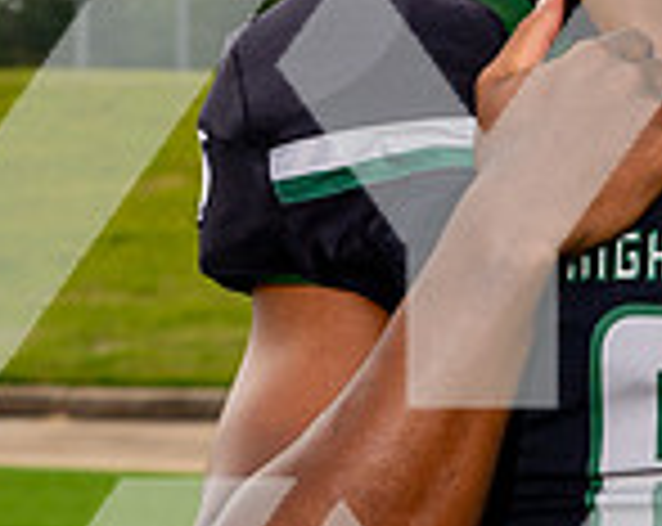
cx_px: 671
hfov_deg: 7.9
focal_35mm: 245
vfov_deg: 6.3
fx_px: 4791
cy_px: 173
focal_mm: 66
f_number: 8
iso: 200
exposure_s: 1/250
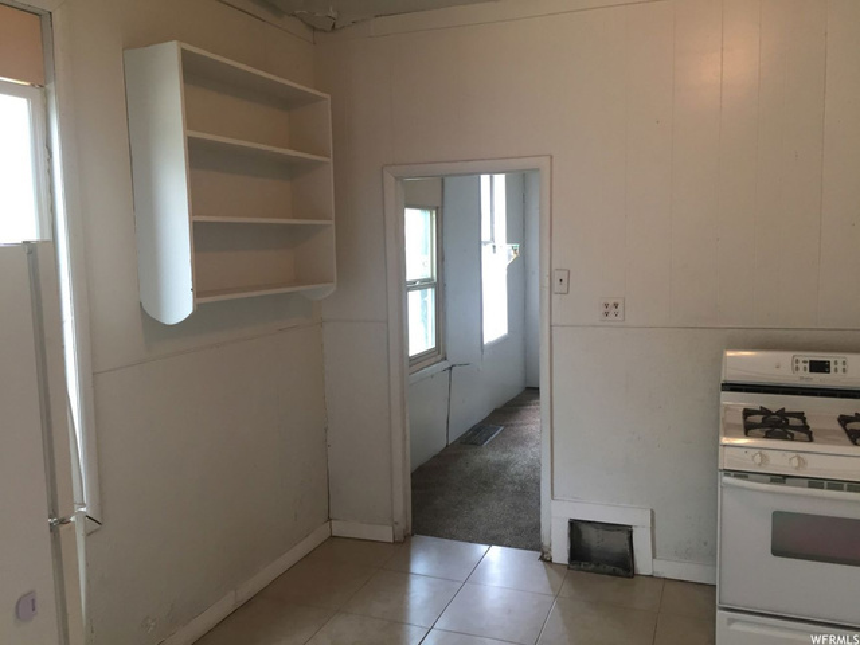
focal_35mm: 29
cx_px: 430
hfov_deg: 61.7
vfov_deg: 48.2
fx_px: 720
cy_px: 322
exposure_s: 1/30
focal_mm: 4.15
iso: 80
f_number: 2.2
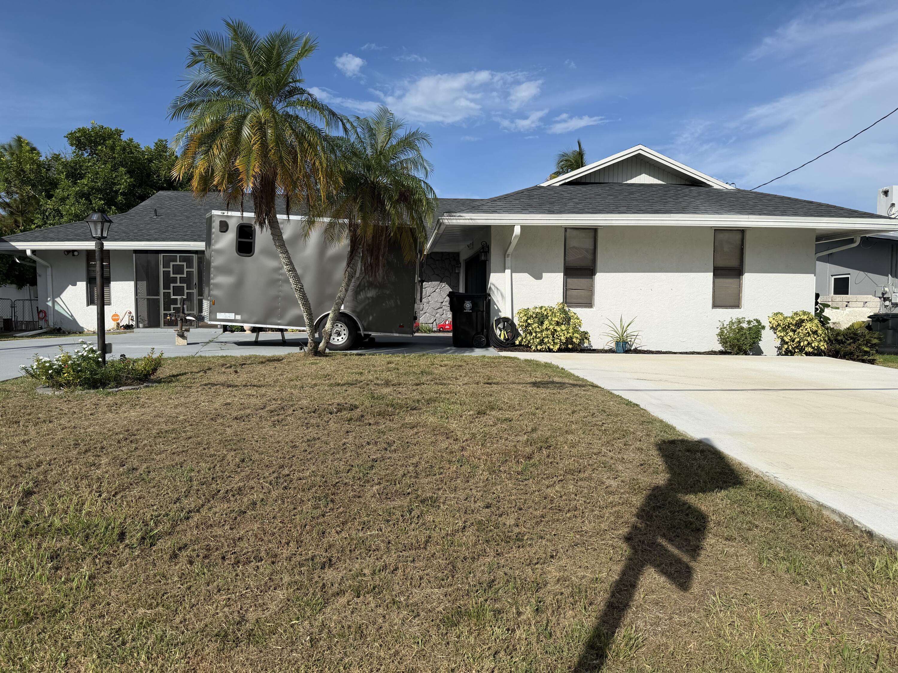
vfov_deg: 56.8
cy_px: 336
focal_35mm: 24
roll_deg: -0.4
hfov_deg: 71.6
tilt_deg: -2.0
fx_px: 623
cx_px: 449
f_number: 1.78
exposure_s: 1/7353
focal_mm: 6.76
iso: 80
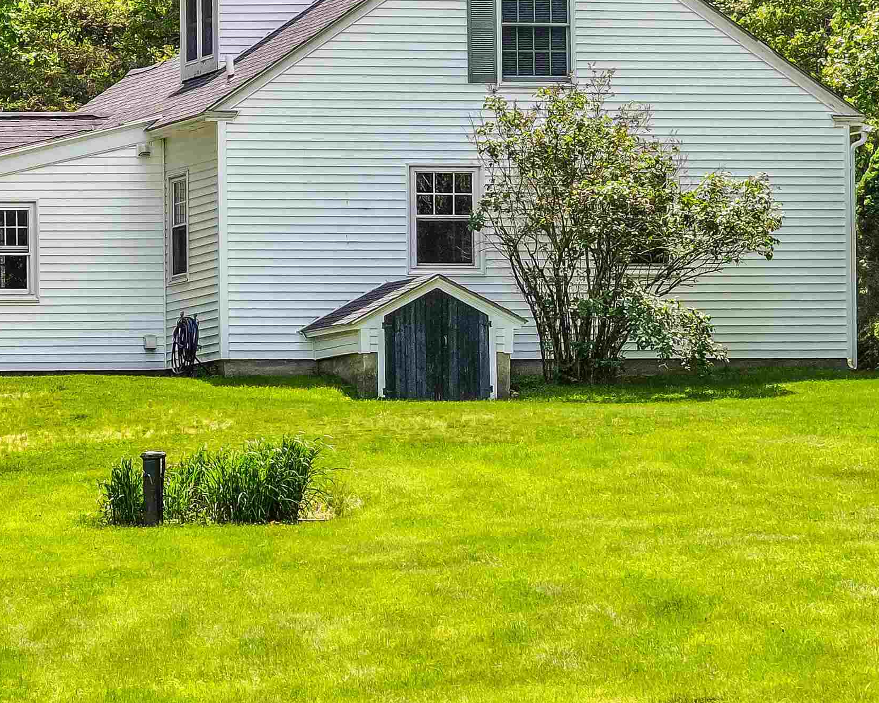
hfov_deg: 6.4
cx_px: 214
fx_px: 7804
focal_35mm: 300
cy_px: 282
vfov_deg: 5.2
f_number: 3.4
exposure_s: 1/240
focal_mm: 30.71
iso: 100
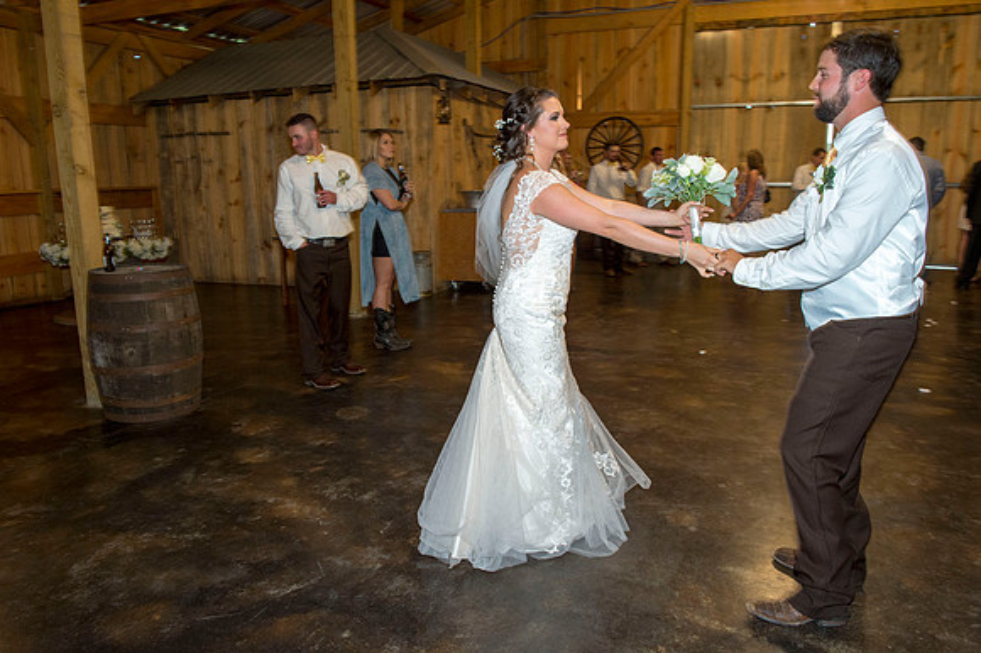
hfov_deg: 67.4
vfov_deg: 47.9
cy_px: 326
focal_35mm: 27
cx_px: 490
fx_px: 735
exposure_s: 1/60
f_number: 8
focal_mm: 27
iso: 1600
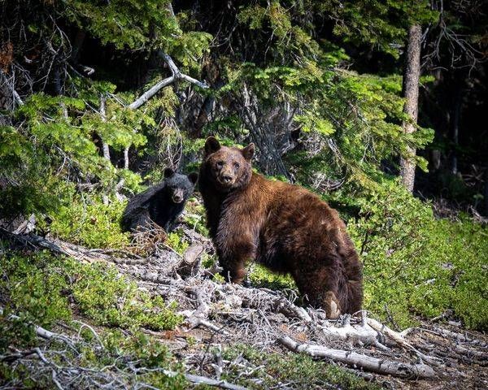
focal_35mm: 697
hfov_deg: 2.8
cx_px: 291
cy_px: 255
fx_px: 10070
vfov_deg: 2.2
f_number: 2.8
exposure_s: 1/1000
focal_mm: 200
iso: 80
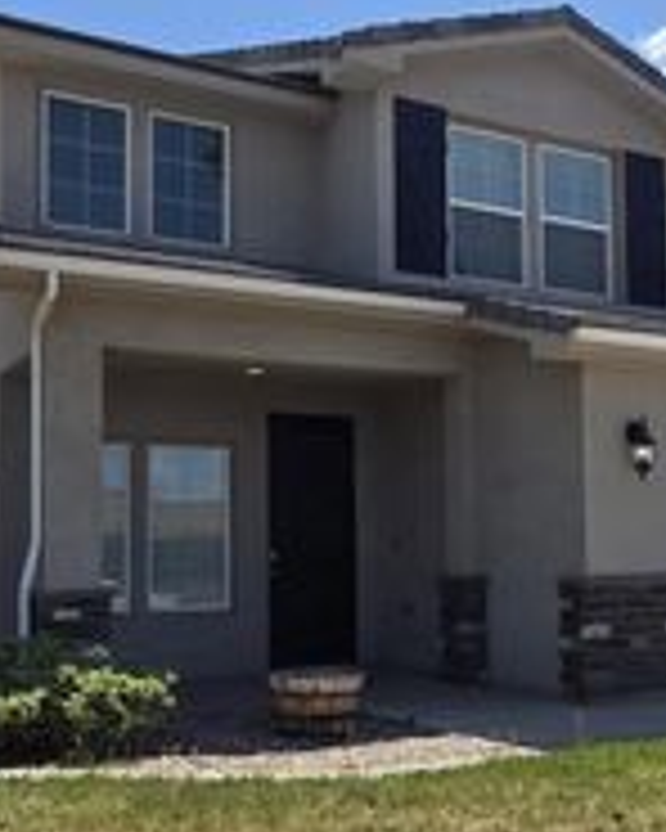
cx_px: 522
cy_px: 486
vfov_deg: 41.9
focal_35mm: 44
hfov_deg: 33.3
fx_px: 1084
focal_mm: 2.2
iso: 50
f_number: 2.2
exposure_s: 1/2635
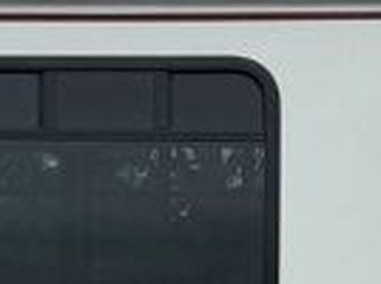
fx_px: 2022
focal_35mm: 184
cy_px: 381
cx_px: -3
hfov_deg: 10.7
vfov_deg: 7.9
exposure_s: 1/4608
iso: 80
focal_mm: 6.76
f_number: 1.78
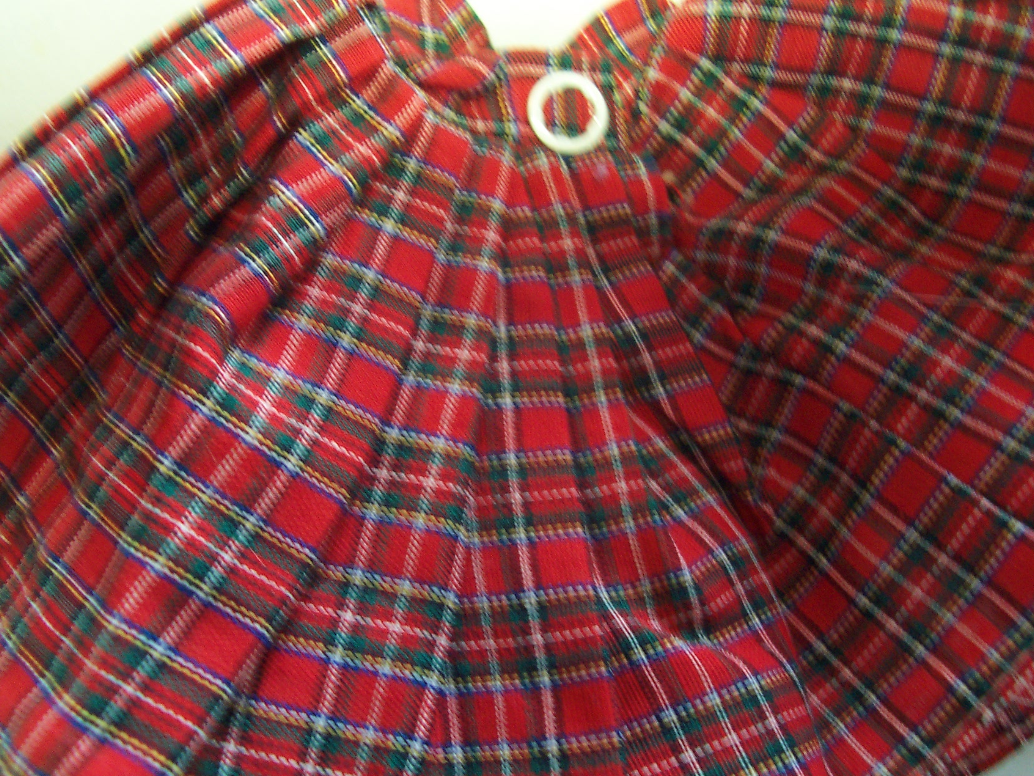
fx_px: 1105
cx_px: 517
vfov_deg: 38.7
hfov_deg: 50.1
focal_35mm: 37
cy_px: 388
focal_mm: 5.6
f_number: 2.8
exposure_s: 1/15
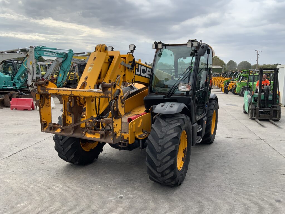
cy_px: 107
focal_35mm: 29
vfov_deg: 48.2
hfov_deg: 61.7
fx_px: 239
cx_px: 142
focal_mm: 3
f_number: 1.8
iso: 16
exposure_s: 1/1626
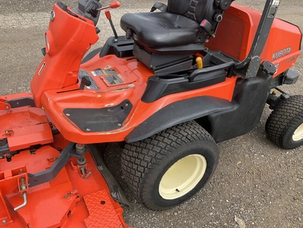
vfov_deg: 48.2
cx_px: 152
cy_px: 114
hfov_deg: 61.7
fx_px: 254
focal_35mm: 29
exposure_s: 1/642
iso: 25
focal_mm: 3
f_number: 1.8
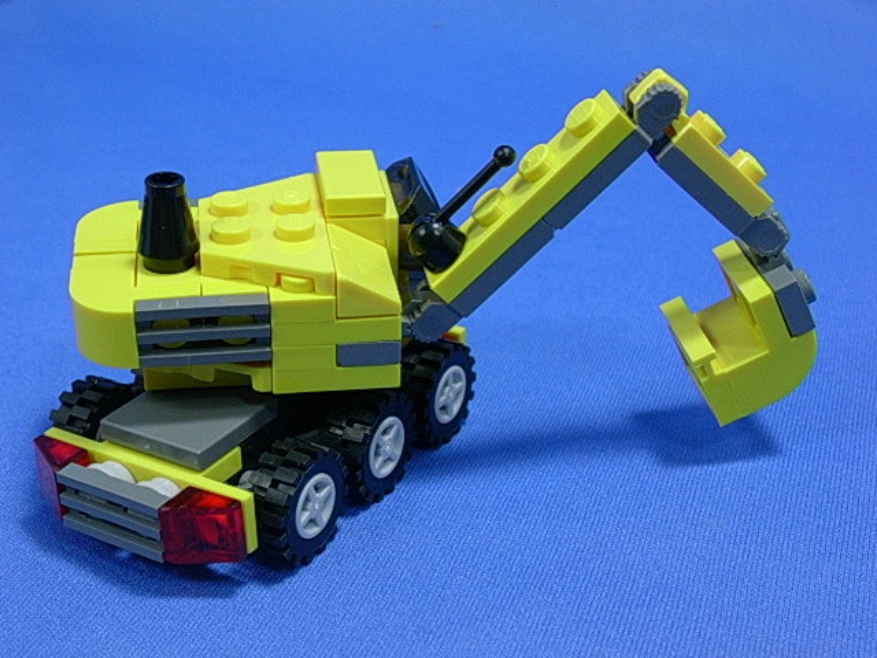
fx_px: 1596
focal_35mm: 63
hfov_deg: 30.7
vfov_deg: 23.3
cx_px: 438
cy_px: 329
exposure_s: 1/24.6
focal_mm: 9.6
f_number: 3.5
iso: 70
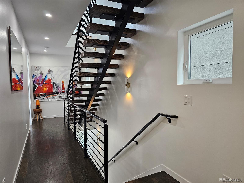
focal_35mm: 23
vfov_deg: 58.9
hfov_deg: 73.9
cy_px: 92
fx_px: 162
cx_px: 122
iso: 250
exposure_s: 1/120
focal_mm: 6.3
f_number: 1.7
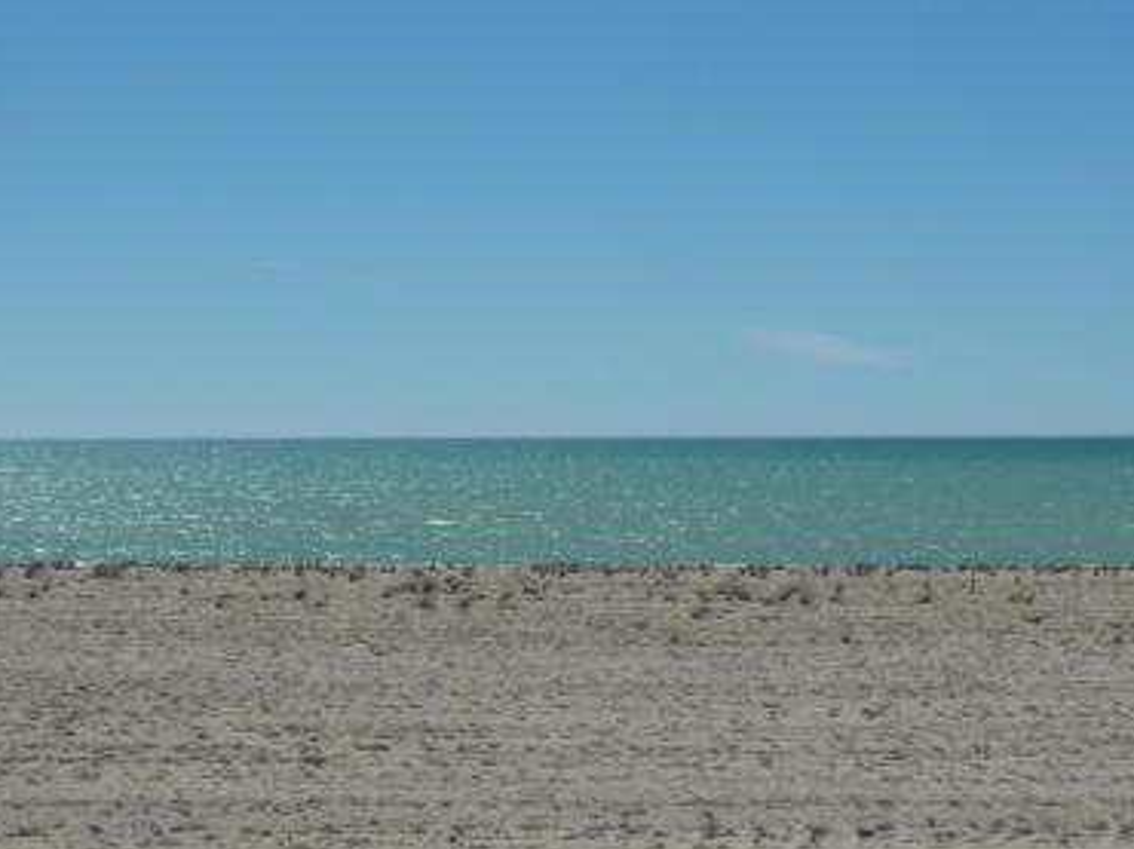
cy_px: 429
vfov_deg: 16.4
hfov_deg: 21.8
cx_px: 570
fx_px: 2946
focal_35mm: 90
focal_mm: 8.5
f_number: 5.6
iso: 80
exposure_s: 1/1000
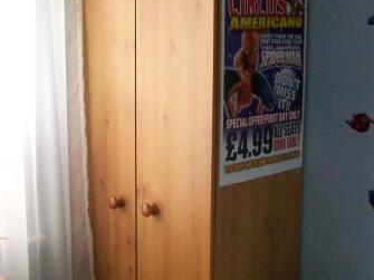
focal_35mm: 61
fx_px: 659
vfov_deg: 24.0
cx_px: 200
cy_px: 140
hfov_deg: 31.7
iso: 400
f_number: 2.8
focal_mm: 5.8
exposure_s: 1/125
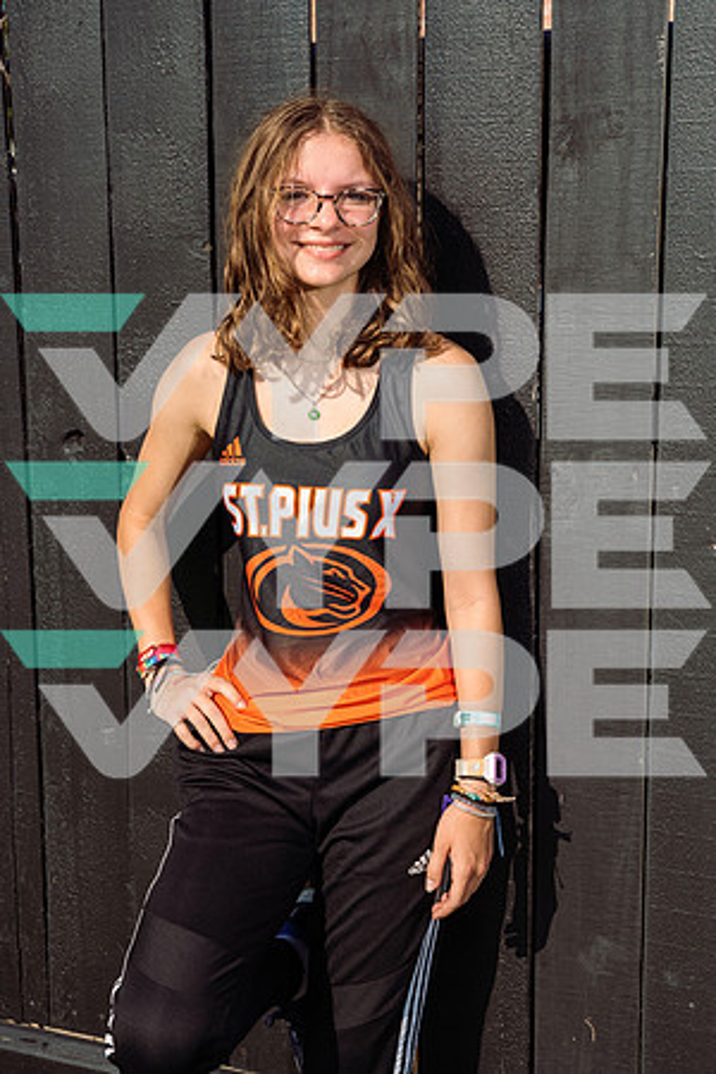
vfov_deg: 33.9
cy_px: 537
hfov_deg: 23.0
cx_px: 358
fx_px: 1760
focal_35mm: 59
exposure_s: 1/250
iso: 50
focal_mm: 59
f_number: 9
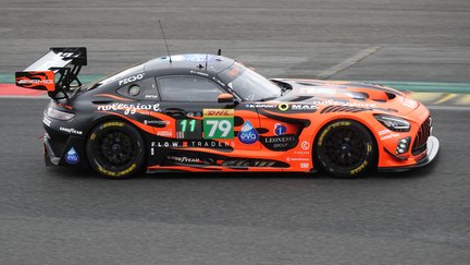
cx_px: 230
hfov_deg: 10.7
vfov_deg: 6.0
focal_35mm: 201
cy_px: 160
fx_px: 2505
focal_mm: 67.46
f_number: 4
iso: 320
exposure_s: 1/1000
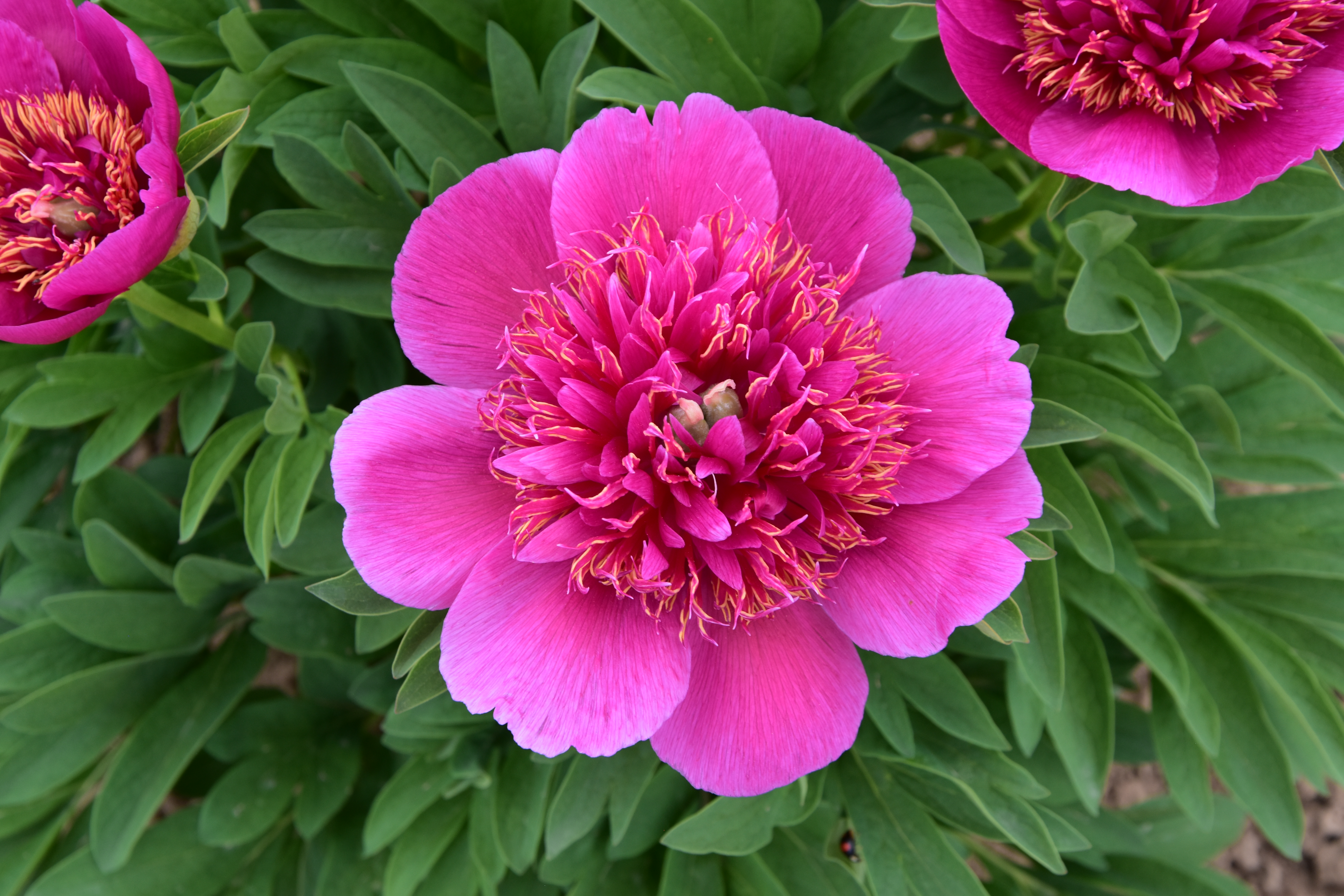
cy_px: 448
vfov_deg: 18.2
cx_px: 672
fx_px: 2800
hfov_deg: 27.0
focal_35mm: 75
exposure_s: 1/125
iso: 400
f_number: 9
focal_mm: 50
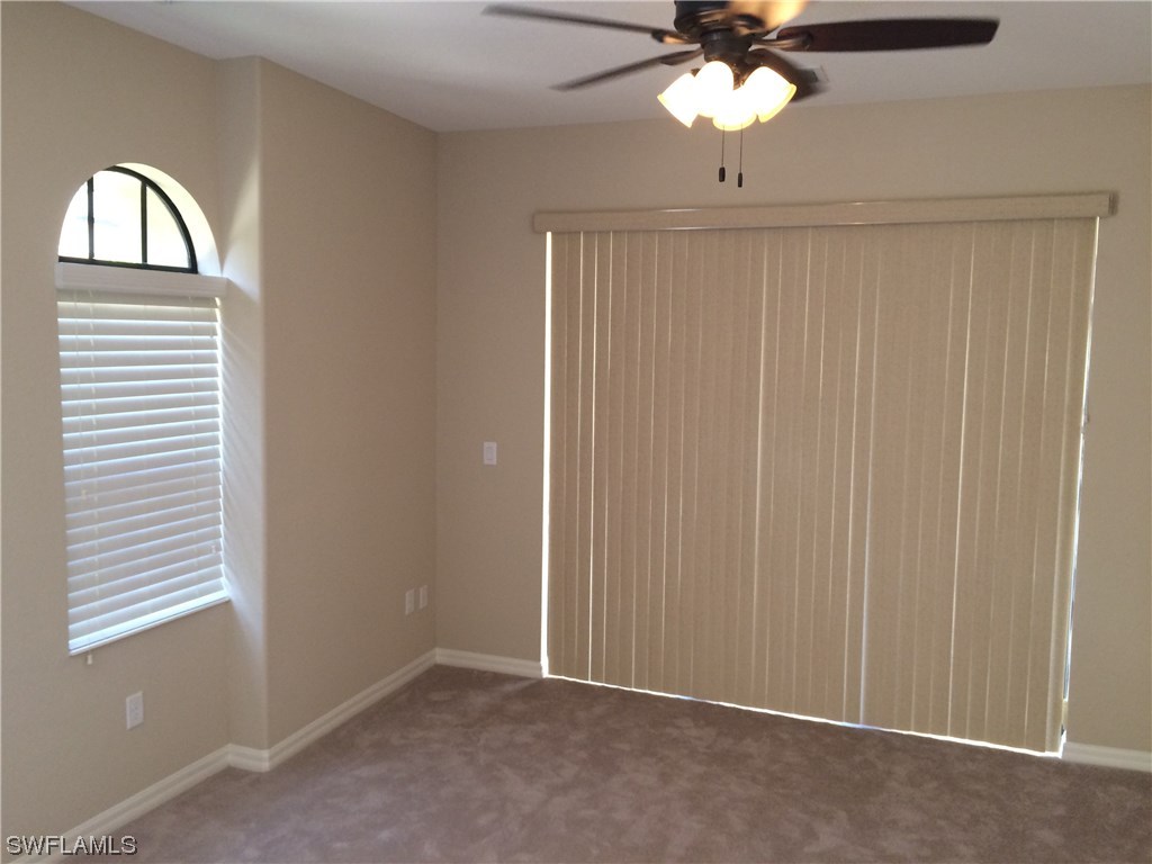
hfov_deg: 61.7
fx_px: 965
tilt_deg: -6.9
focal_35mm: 29
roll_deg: +0.2
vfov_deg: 48.2
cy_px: 432
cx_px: 576
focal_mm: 4.15
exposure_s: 1/30
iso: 50
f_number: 2.2
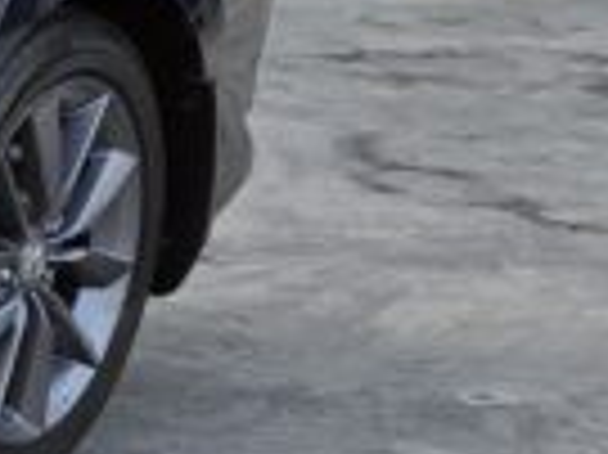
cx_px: -1585
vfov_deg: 8.4
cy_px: 598
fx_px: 3071
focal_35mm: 175
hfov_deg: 8.2
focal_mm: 5.4
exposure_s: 1/280
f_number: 1.8
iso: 25
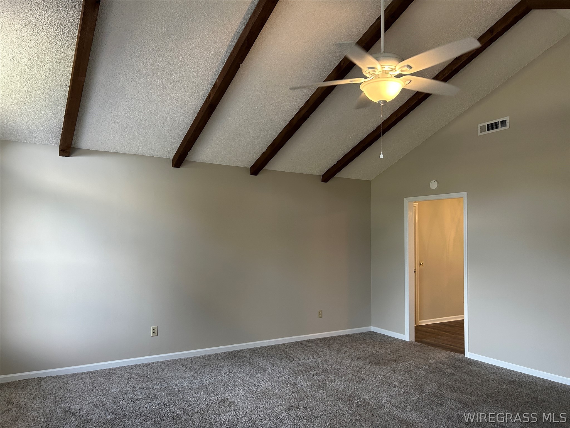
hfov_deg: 67.3
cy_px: 214
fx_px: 428
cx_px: 285
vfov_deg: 53.1
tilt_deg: +2.2
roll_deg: -0.6
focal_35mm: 26
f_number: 1.5
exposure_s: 1/120
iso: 125
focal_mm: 5.7
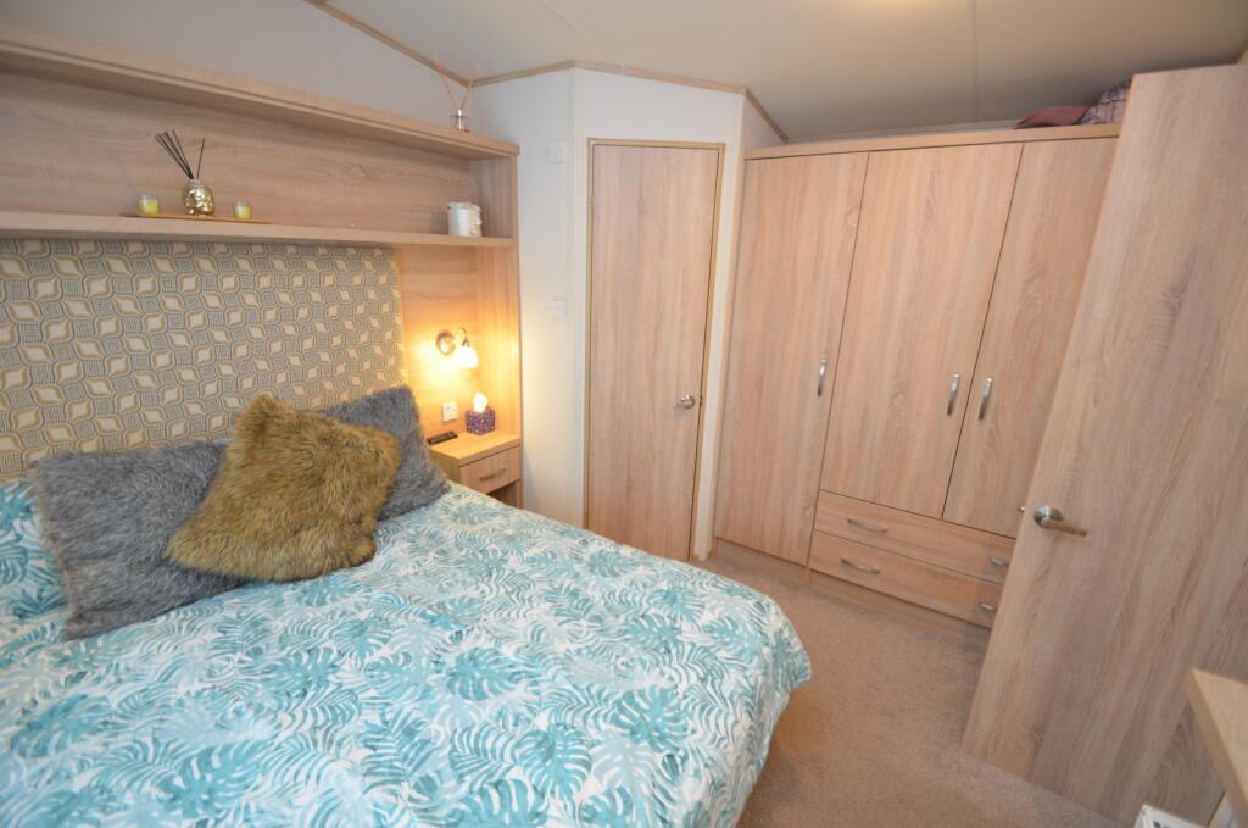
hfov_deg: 100.5
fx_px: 519
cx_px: 624
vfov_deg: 77.1
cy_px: 414
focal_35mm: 15
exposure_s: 1/30
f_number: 3.5
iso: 900
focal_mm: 10
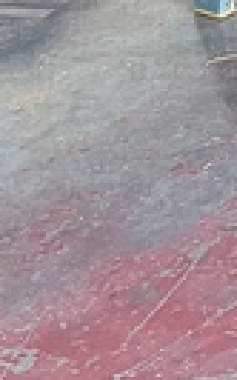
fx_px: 2193
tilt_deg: -6.1
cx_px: 897
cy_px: -700
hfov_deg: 5.5
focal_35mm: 212
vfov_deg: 8.5
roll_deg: +6.8
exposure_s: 1/80
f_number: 1.6
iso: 125
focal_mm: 5.96
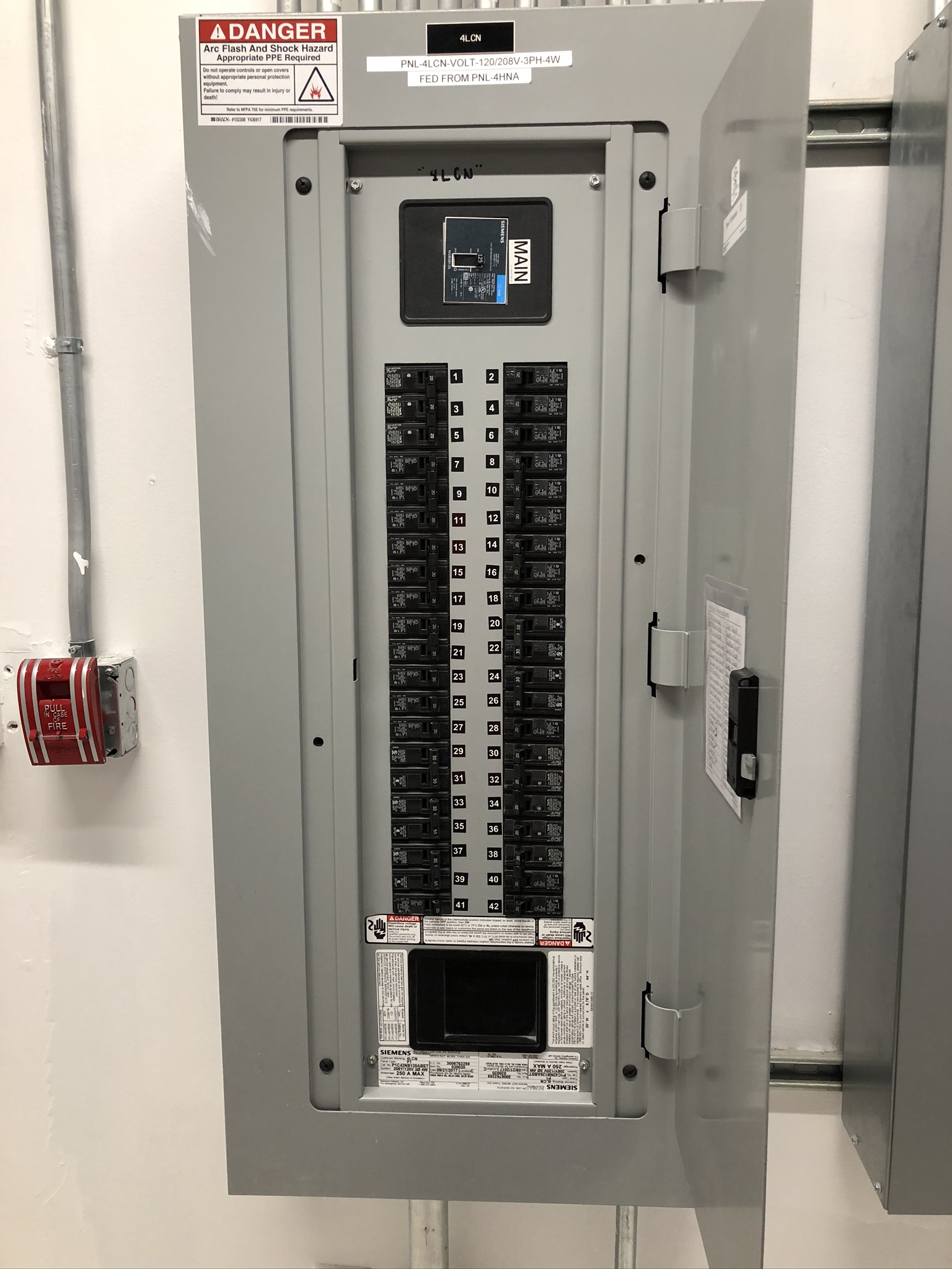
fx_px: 1027
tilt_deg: -7.2
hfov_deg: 49.7
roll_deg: -0.9
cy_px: 634
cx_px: 476
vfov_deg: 63.4
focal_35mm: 28
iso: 40
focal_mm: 3.99
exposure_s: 1/19
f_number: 1.8
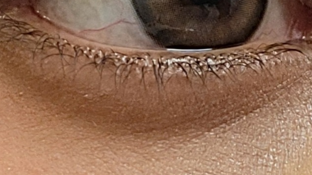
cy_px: -46
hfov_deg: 34.9
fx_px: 496
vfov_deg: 18.8
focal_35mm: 60
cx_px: 148
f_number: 2.2
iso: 500
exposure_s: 1/33.4
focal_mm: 3.3
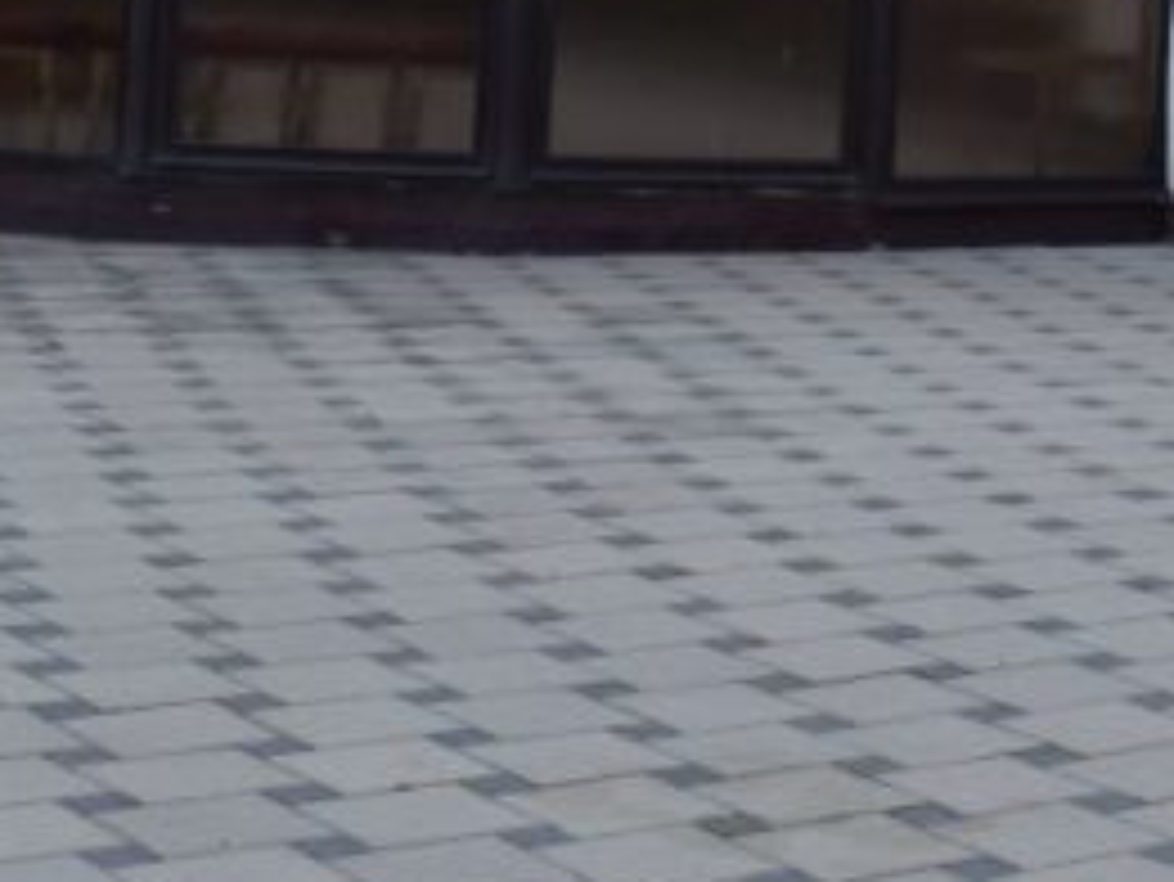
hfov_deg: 15.9
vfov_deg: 11.8
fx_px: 4034
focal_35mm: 119
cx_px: 1394
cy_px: -544
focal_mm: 21
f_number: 9
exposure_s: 1/320
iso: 200
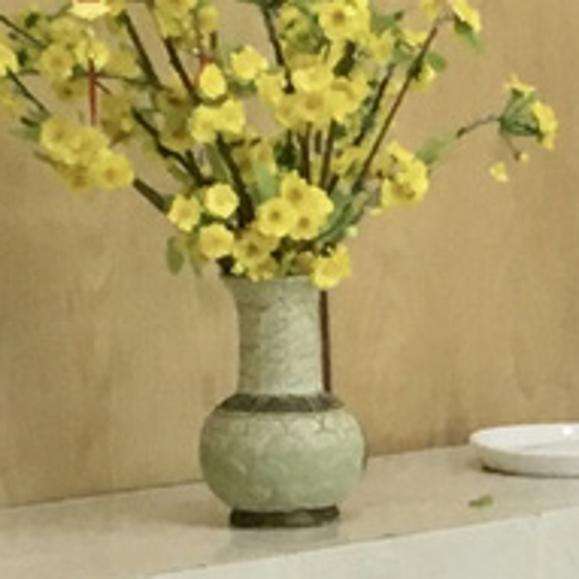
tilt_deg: -9.7
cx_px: 1079
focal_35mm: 268
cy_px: 755
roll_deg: +1.6
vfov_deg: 6.5
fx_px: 5072
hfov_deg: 6.4
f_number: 2.2
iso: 100
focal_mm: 4.15
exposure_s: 1/33
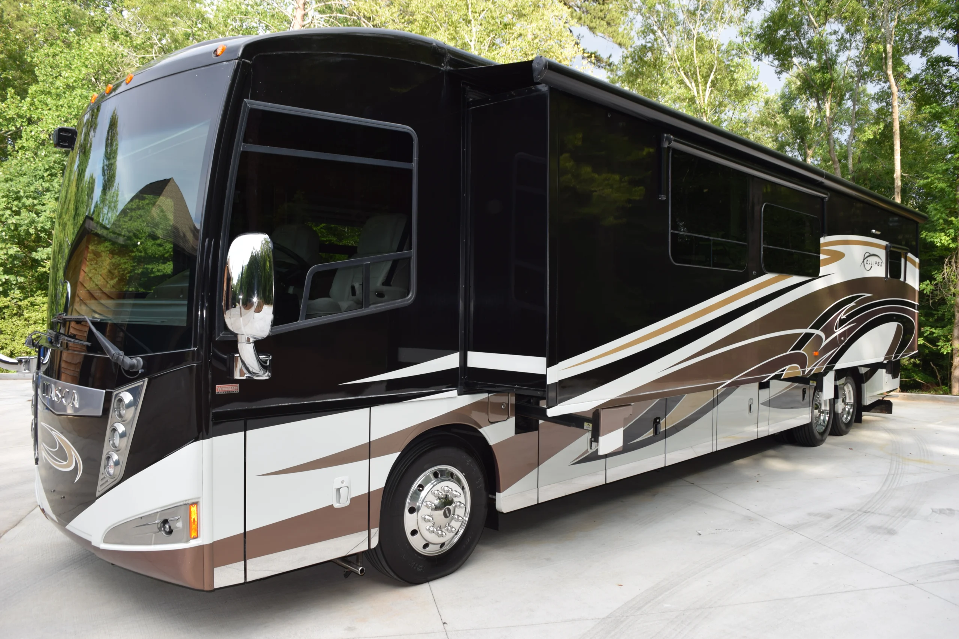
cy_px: 320
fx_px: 719
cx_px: 480
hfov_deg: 67.4
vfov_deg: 47.9
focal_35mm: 27
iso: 110
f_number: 5.6
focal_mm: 18
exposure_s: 1/125
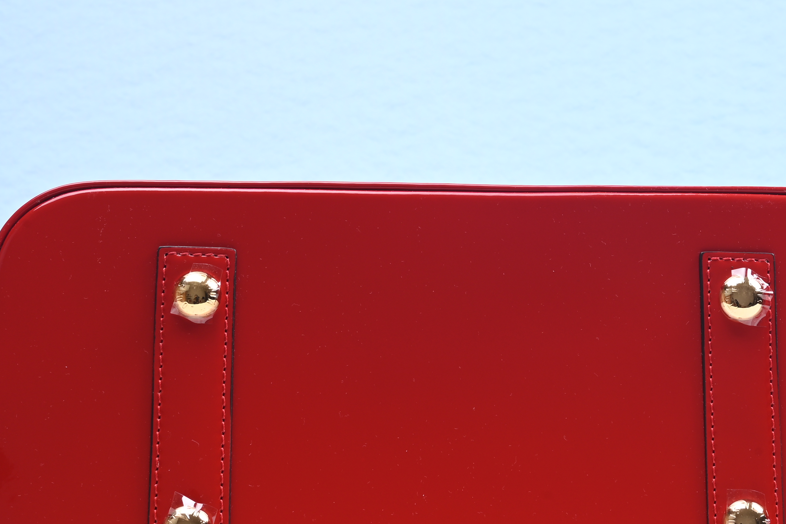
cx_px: 557
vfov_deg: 16.7
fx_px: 1791
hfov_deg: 24.6
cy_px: 248
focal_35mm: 82
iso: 100
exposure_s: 1/2
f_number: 16
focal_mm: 39
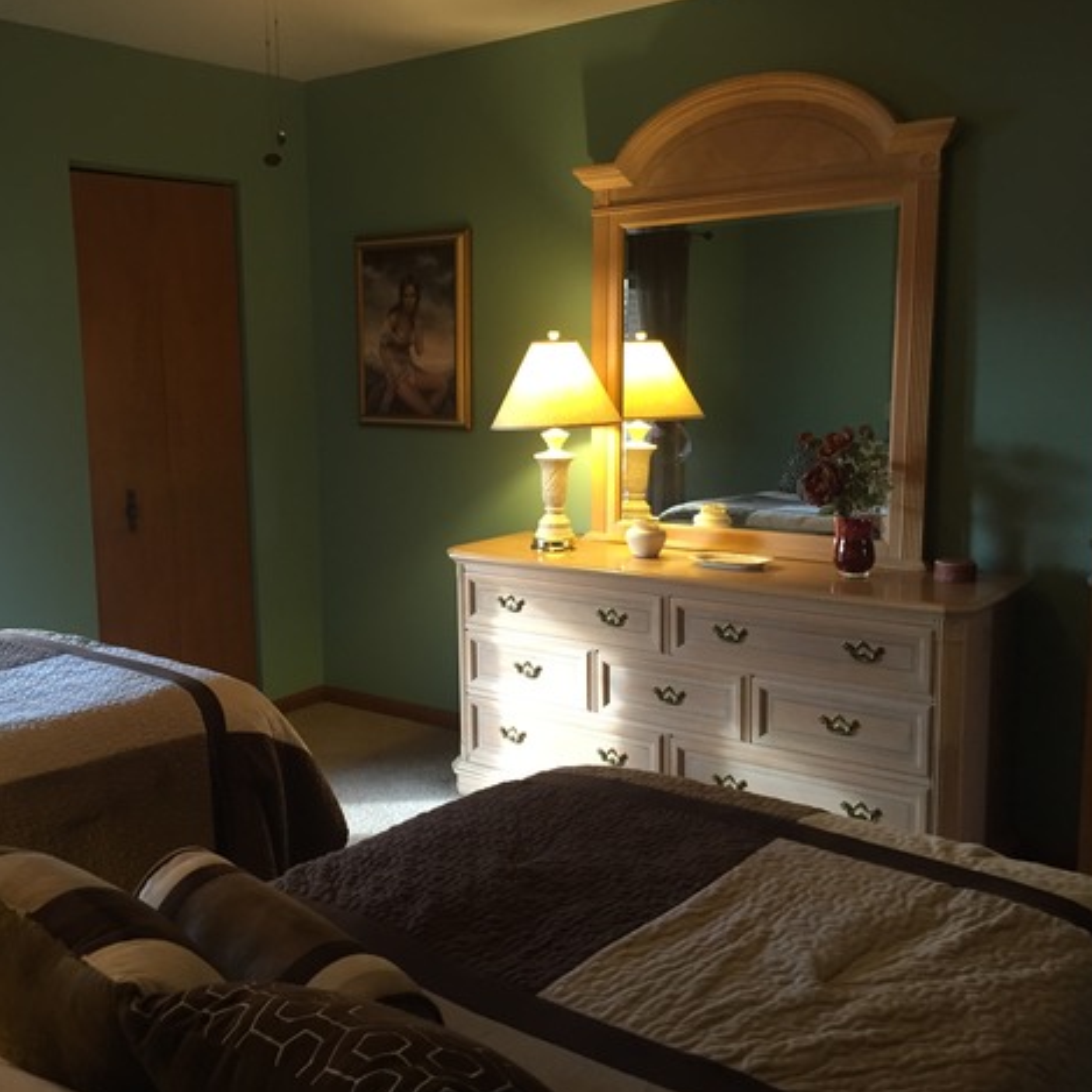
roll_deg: +0.7
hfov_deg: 46.8
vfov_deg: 47.2
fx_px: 1249
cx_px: 405
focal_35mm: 35
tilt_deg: -9.6
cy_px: 545
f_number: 2.2
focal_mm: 4.15
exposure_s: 1/30
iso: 125
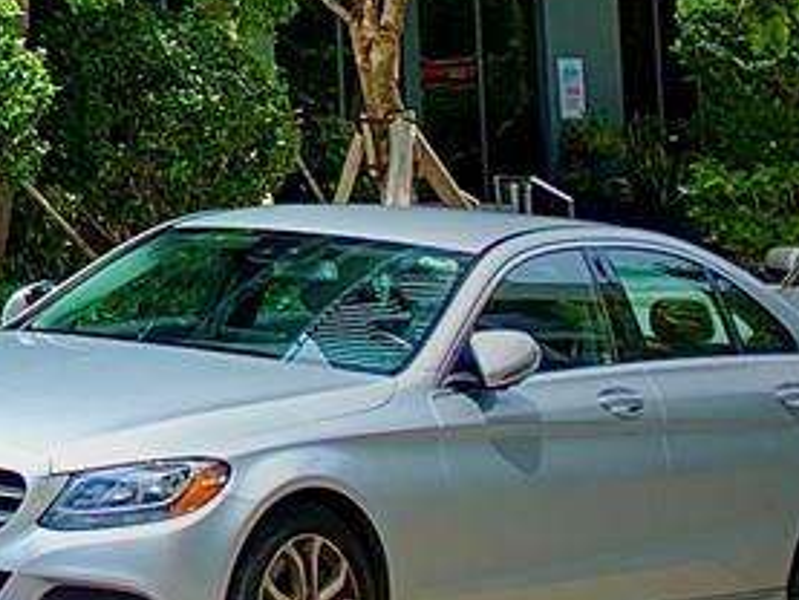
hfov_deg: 10.8
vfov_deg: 9.5
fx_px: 3464
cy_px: -436
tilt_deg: +10.0
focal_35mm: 150
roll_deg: -1.6
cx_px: -1249
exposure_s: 1/507
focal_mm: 4.25
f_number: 1.8
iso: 25
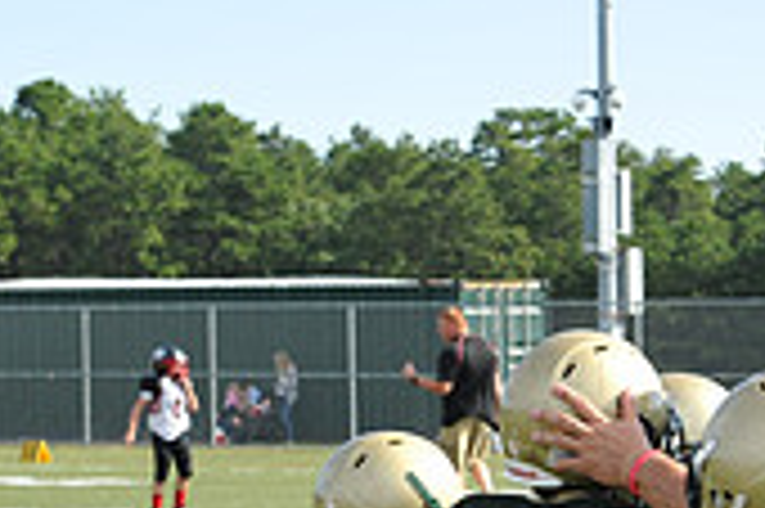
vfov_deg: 5.7
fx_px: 5074
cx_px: 891
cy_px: 733
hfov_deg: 8.5
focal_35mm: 239
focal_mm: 70
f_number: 8
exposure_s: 1/200
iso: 200
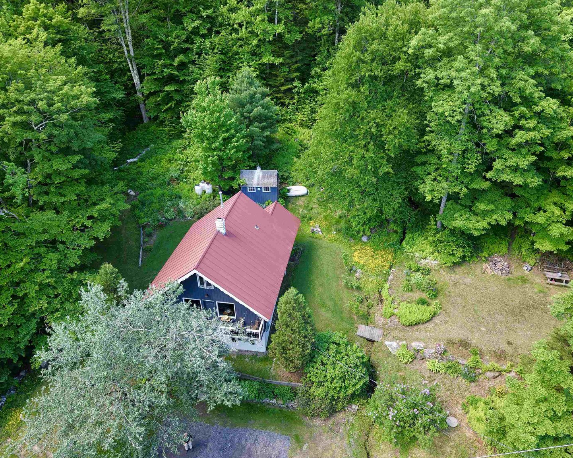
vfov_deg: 54.9
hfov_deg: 66.0
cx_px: 306
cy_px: 231
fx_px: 441
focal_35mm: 26
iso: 250
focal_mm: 8.67
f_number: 1.8
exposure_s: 1/15
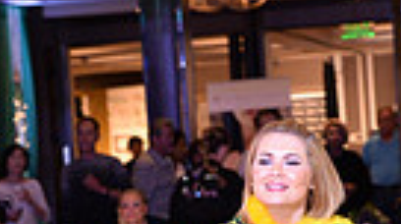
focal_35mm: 358
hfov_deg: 6.0
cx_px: -254
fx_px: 3801
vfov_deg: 3.3
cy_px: 482
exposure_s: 1/250
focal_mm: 80
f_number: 5
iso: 1600
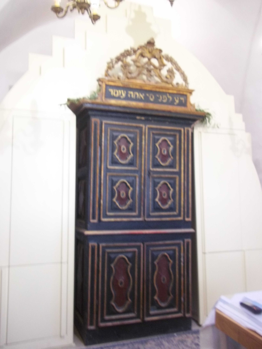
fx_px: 323
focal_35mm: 32
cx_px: 131
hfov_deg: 44.2
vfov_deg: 56.8
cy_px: 174
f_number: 2.9
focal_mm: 5.7
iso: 160
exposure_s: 1/25
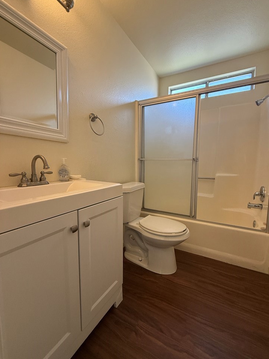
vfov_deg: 98.2
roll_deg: -0.8
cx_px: 143
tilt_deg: -6.3
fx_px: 155
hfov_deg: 81.7
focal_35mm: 15
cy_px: 178
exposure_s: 1/120
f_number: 2.2
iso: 320
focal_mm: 2.22
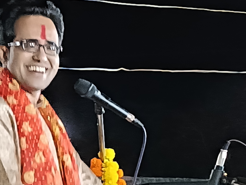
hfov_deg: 10.2
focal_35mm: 193
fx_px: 1372
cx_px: 31
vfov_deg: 7.7
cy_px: 80
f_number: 1.7
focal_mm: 4.7
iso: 5039
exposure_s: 1/50
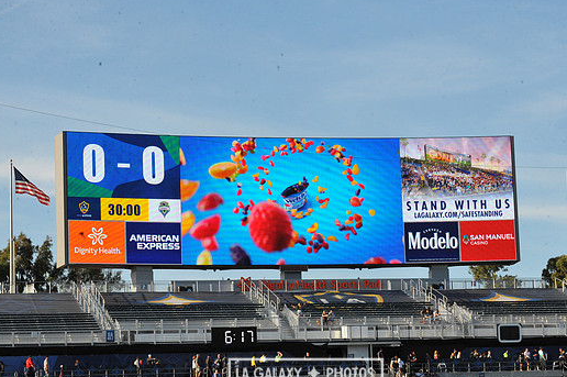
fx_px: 1857
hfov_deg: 17.4
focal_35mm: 118
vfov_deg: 11.6
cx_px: 305
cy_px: 208
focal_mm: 105
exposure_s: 1/1000
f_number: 16
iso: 1600
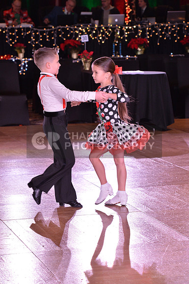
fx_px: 1066
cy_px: 142
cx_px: 94
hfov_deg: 10.1
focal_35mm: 135
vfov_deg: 15.2
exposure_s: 1/250
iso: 2000
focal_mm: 135
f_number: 6.3
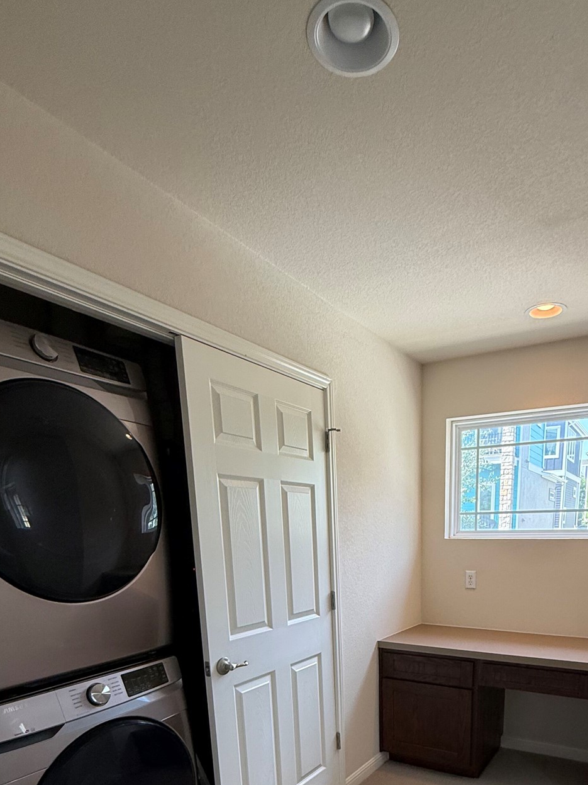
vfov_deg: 66.4
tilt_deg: -9.6
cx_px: 383
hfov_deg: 57.8
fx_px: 521
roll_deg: +1.1
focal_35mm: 23
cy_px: 640
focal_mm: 2.22
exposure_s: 1/120
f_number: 2.2
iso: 160
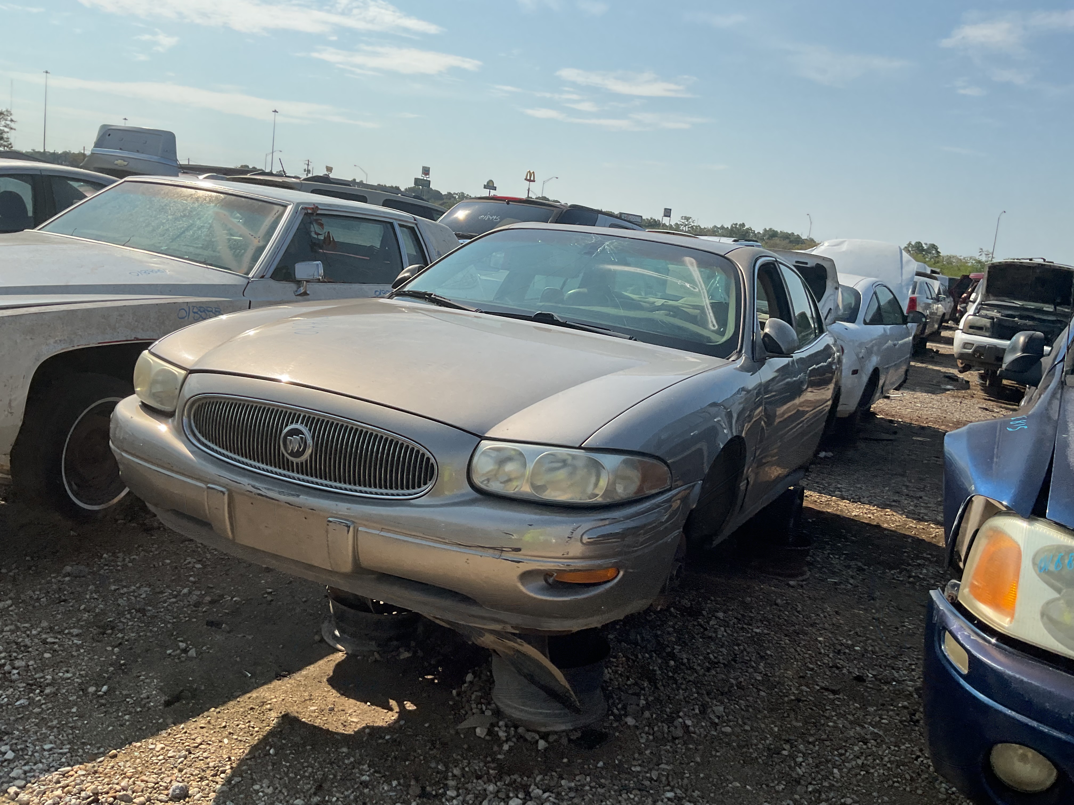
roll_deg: -4.2
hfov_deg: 61.7
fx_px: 900
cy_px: 402
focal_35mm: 29
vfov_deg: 48.2
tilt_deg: -12.9
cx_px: 537
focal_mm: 3
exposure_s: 1/2959
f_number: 1.8
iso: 16
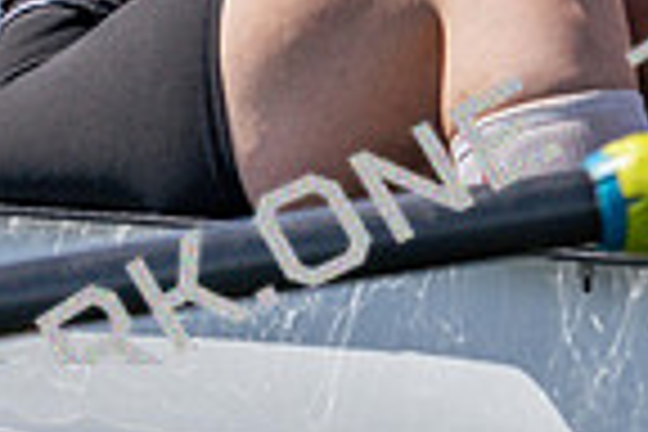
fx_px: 20554
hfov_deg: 1.8
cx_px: 387
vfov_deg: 1.2
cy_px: -407
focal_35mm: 1142
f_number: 5.6
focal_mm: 284
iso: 250
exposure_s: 1/2000
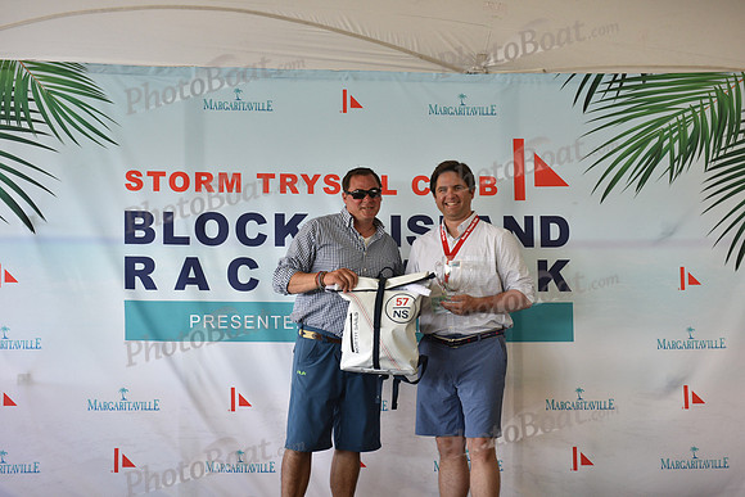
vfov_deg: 19.5
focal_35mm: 70
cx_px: 372
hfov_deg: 28.8
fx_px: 1449
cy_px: 248
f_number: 5
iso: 800
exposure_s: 1/160
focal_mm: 70
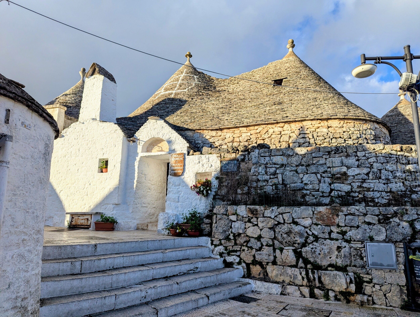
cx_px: 210
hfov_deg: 71.5
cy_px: 158
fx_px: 292
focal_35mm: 24
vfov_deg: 56.9
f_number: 1.85
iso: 48
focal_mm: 6.81
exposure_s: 1/2262
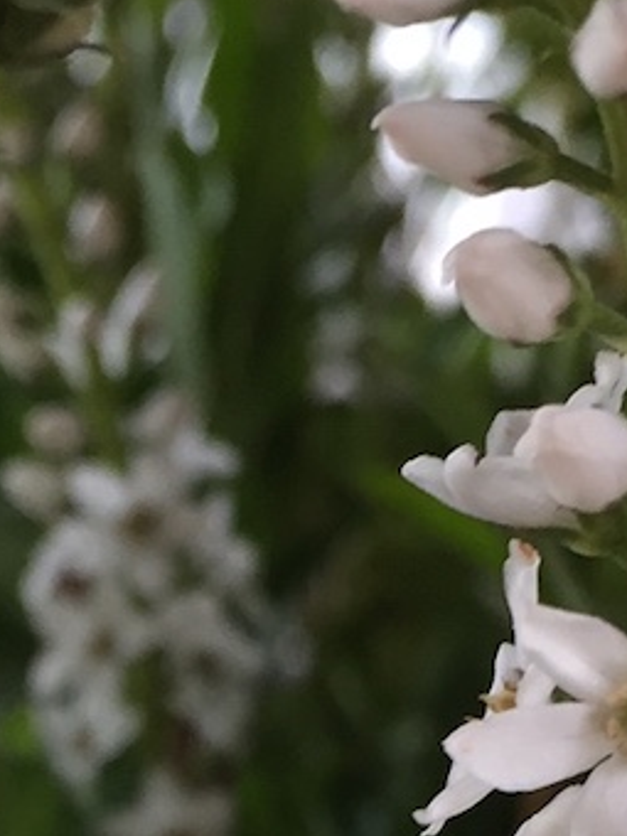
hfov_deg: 11.7
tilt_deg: -26.2
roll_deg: +4.4
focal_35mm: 125
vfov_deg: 15.3
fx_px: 3019
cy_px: 963
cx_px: 20
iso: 80
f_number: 2.2
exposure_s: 1/33
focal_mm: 4.15
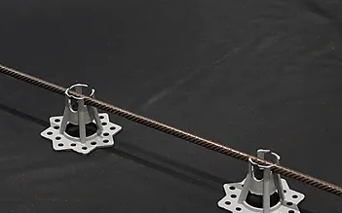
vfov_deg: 12.0
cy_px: 136
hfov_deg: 19.1
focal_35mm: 109
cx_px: 165
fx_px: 1015
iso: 200
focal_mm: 50
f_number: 7.1
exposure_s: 1/1.6
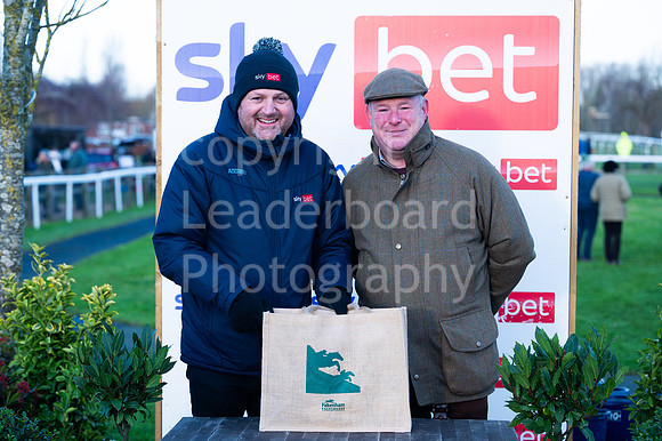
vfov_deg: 17.4
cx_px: 316
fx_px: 1441
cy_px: 211
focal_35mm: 78
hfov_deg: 25.9
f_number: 3.5
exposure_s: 1/640
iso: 320
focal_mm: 74
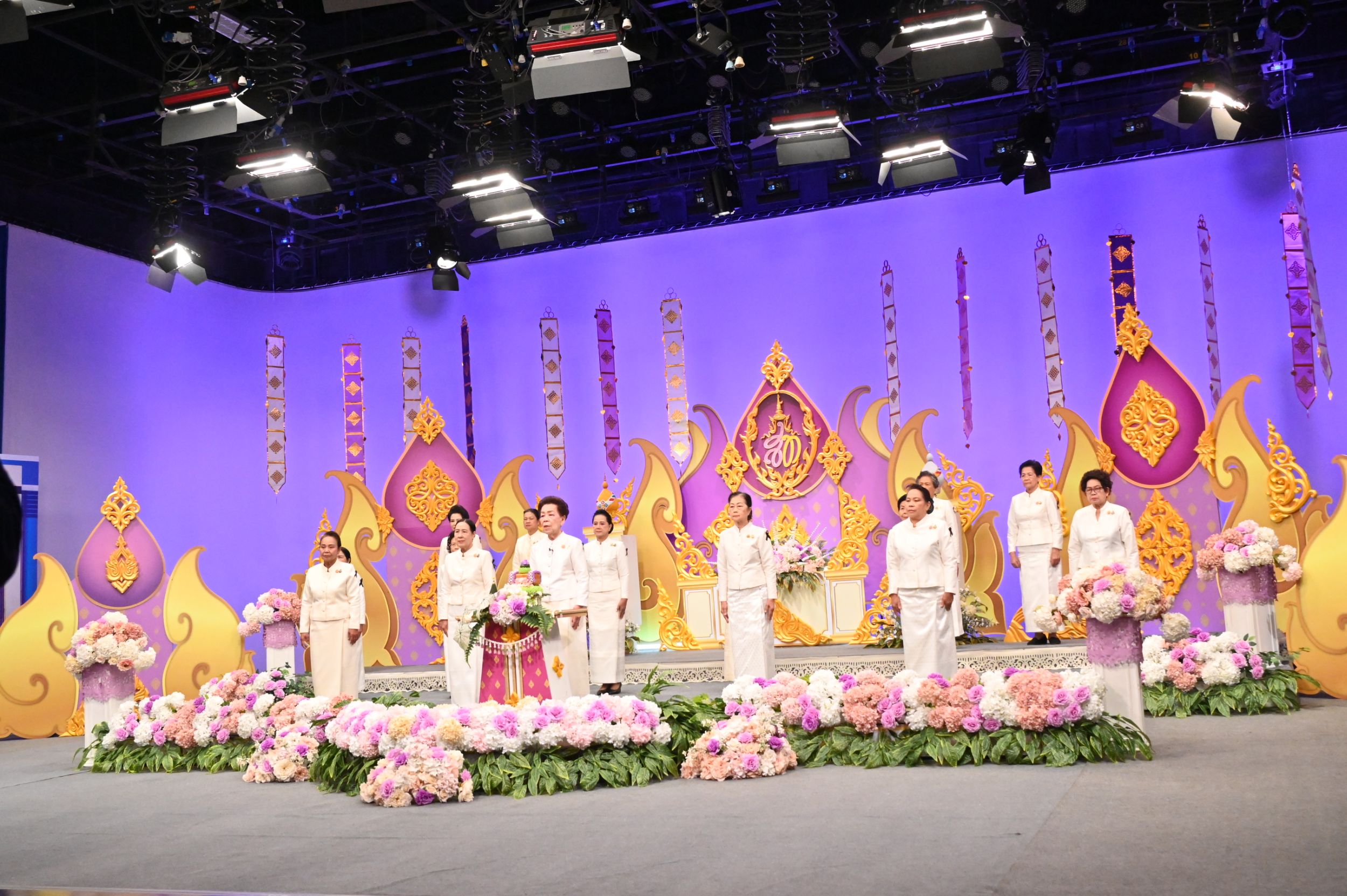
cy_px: 448
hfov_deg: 53.2
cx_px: 674
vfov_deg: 36.8
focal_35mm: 36
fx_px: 1346
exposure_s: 1/1000
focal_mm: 24
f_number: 4
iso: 3200
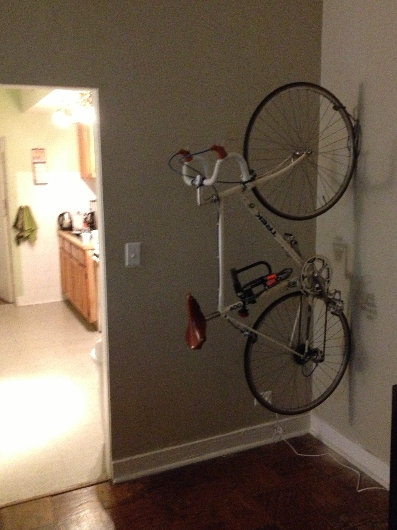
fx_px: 596
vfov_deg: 47.9
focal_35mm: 39
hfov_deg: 36.8
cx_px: 218
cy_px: 260
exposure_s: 1/15
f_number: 2.4
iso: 800
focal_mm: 4.28
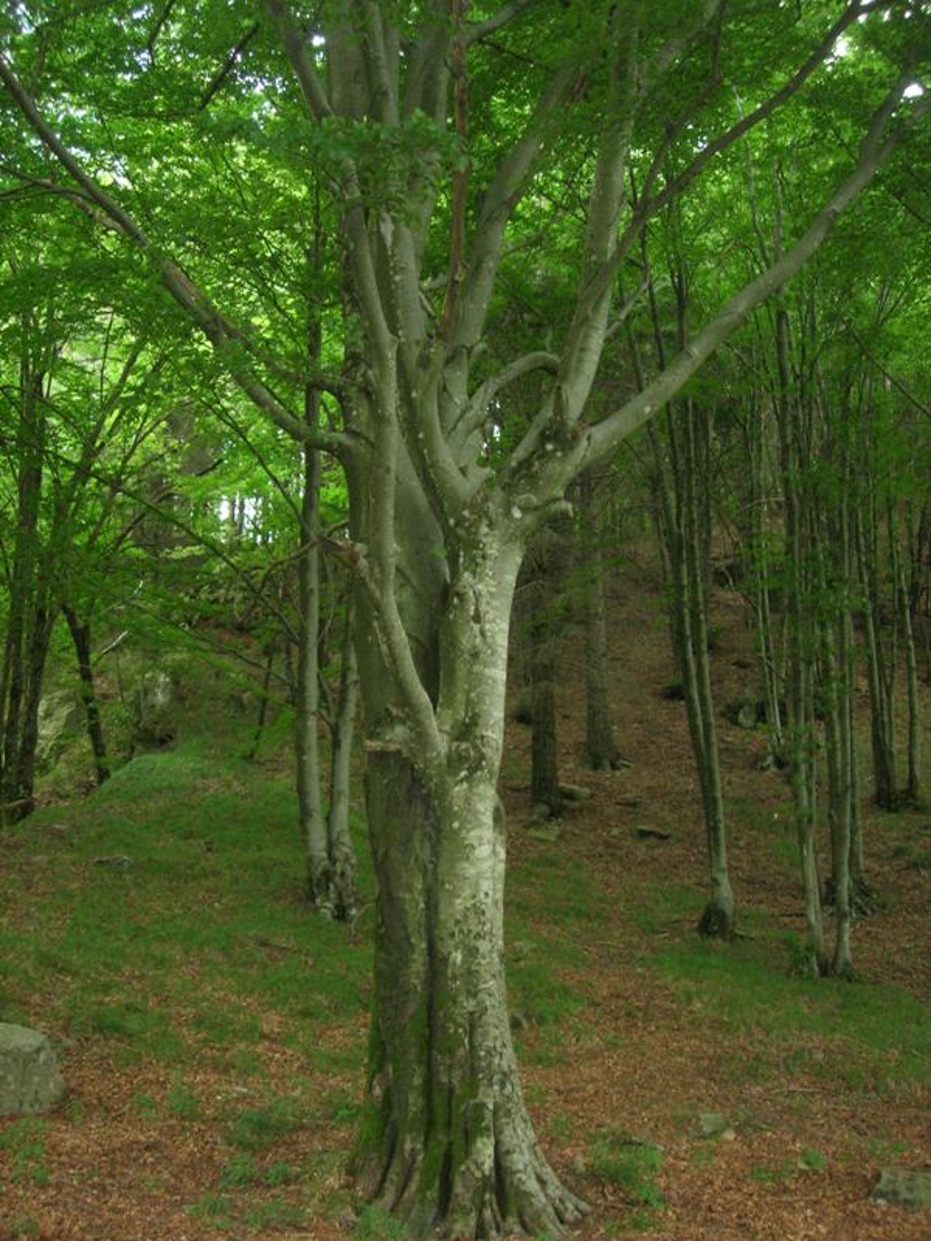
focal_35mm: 38
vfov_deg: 49.0
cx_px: 466
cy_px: 620
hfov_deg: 37.7
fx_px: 1363
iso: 134
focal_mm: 7.8
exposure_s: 1/60.1
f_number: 2.8
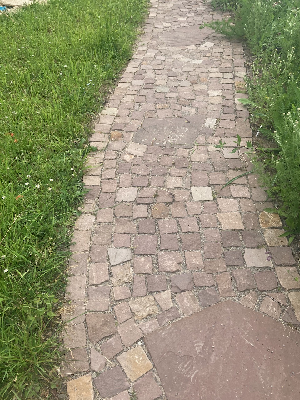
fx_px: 324
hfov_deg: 49.7
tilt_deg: -39.3
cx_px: 150
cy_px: 200
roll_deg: +2.0
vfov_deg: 63.4
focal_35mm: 28
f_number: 1.8
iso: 20
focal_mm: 3.99
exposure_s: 1/676
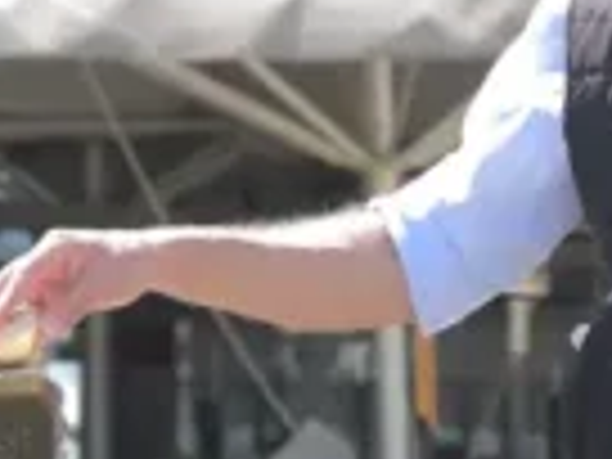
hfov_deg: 5.4
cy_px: -565
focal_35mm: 362
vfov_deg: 4.0
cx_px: -292
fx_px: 6400
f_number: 4.5
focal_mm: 50
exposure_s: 1/125
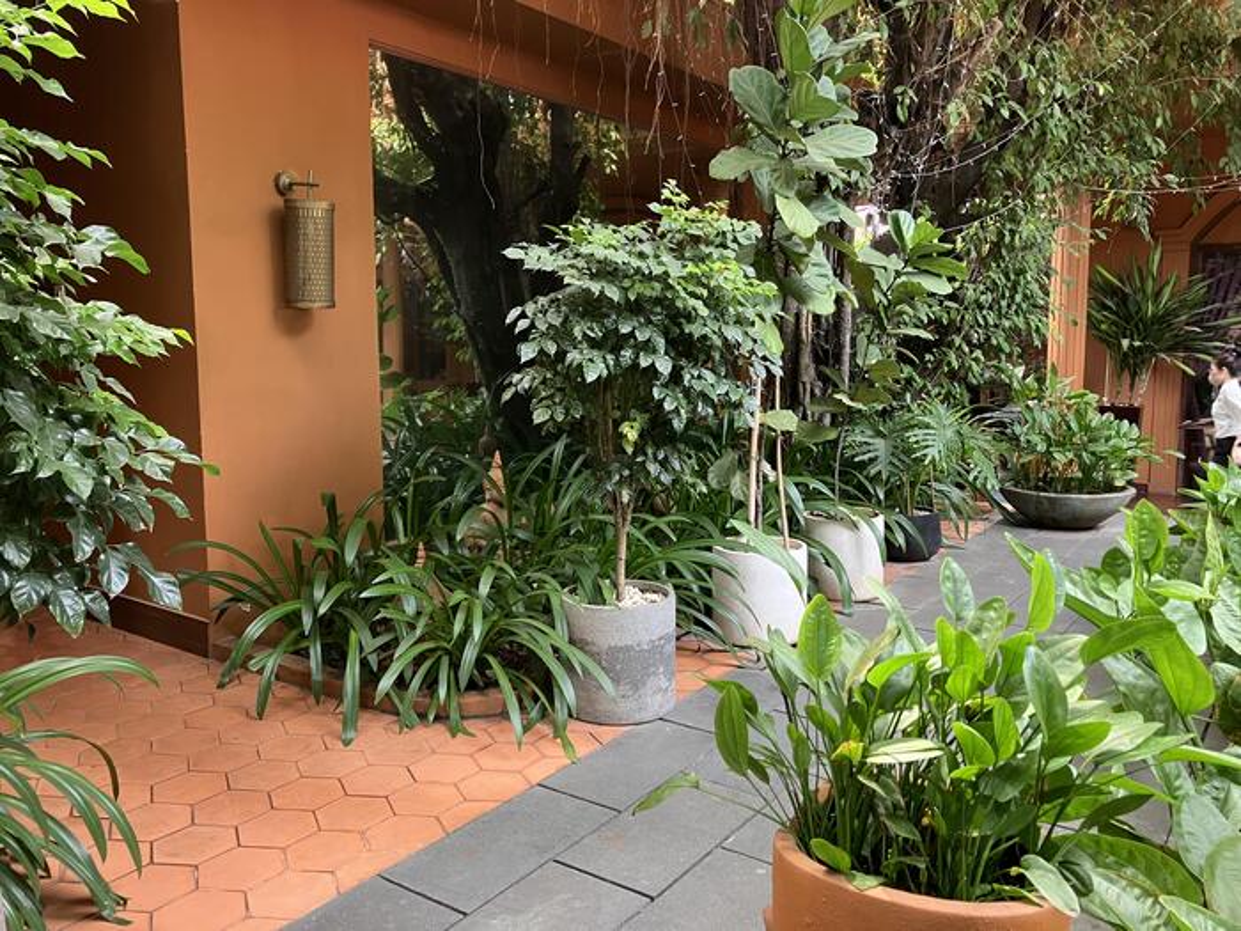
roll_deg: -0.6
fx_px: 1004
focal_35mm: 28
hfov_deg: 63.4
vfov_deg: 49.7
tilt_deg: -5.1
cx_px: 620
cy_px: 466
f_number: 1.8
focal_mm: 3.99
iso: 80
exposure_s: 1/63
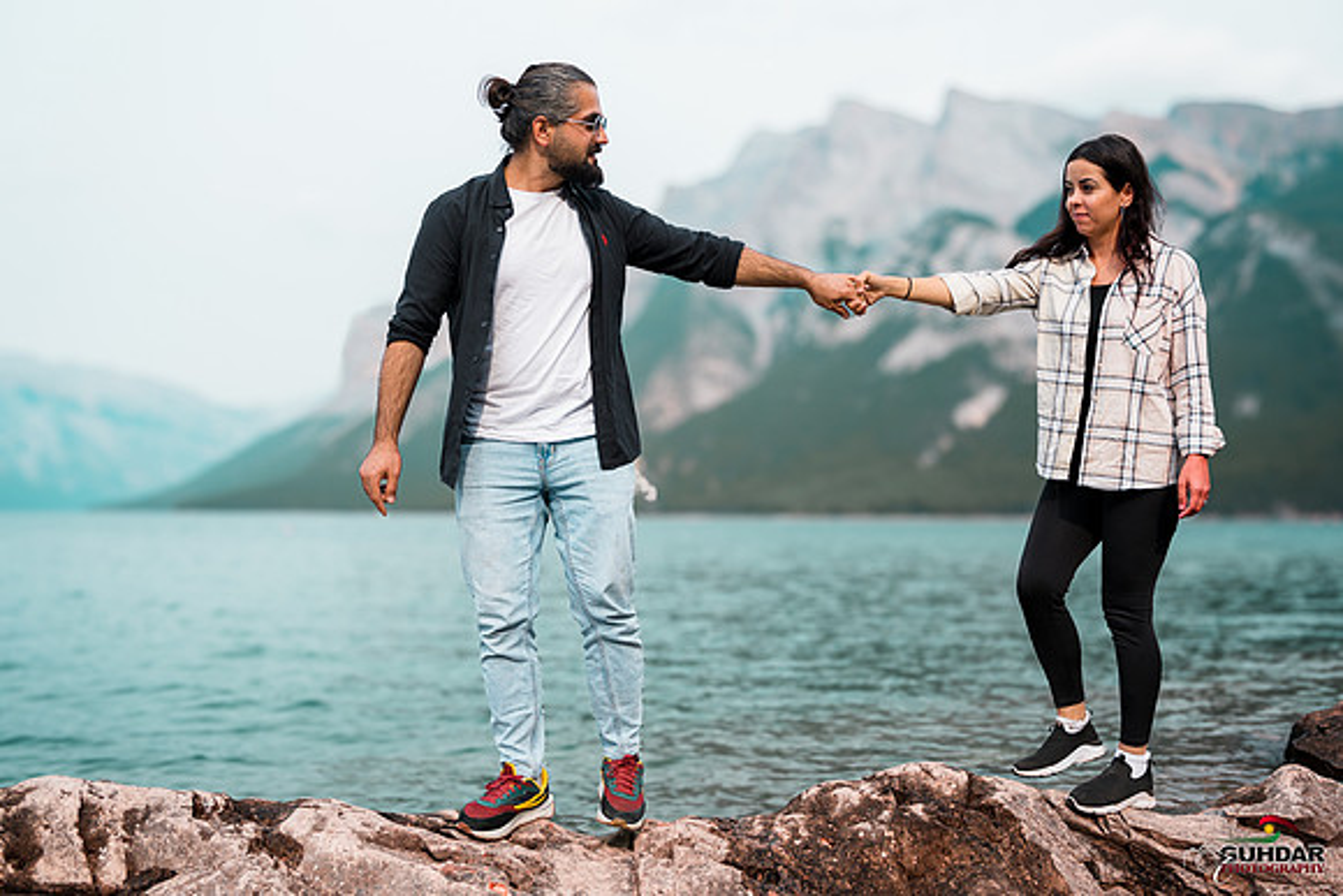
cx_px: 672
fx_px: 1306
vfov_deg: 37.9
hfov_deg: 54.4
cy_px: 448
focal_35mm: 35
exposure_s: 1/3200
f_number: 2.8
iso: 200
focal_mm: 35
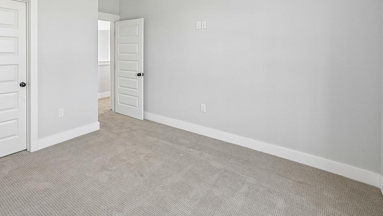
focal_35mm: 20
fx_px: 203
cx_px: 141
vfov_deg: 53.5
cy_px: 56
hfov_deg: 84.8
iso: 400
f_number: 8
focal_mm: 14
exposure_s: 1/25
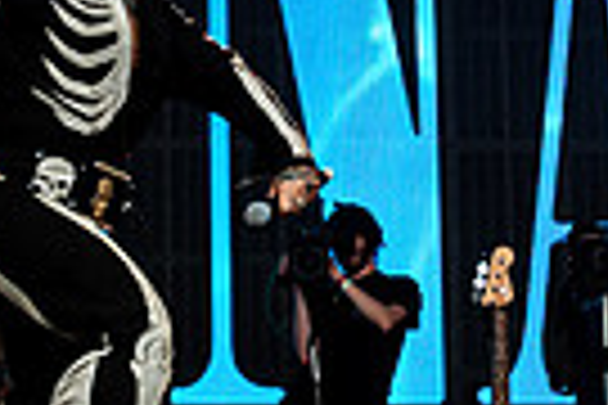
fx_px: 3259
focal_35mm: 193
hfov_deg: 10.6
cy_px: 30
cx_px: 60
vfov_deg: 7.1
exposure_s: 1/400
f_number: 4.5
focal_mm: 35
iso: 320
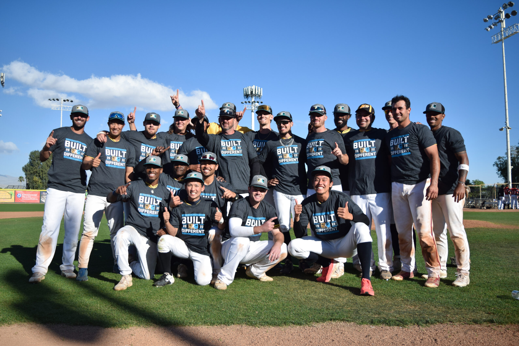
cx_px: 260
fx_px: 476
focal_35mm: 33
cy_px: 173
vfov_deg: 40.0
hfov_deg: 57.2
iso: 200
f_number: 5.6
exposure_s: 1/2000
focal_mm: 22
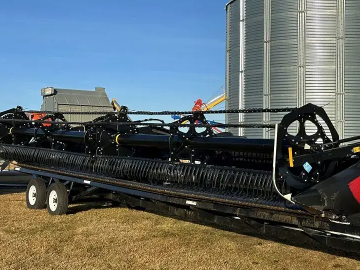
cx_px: 214
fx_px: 666
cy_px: 128
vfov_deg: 22.9
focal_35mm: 64
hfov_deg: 30.2
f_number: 1.78
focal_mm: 6.86
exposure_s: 1/4566
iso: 64
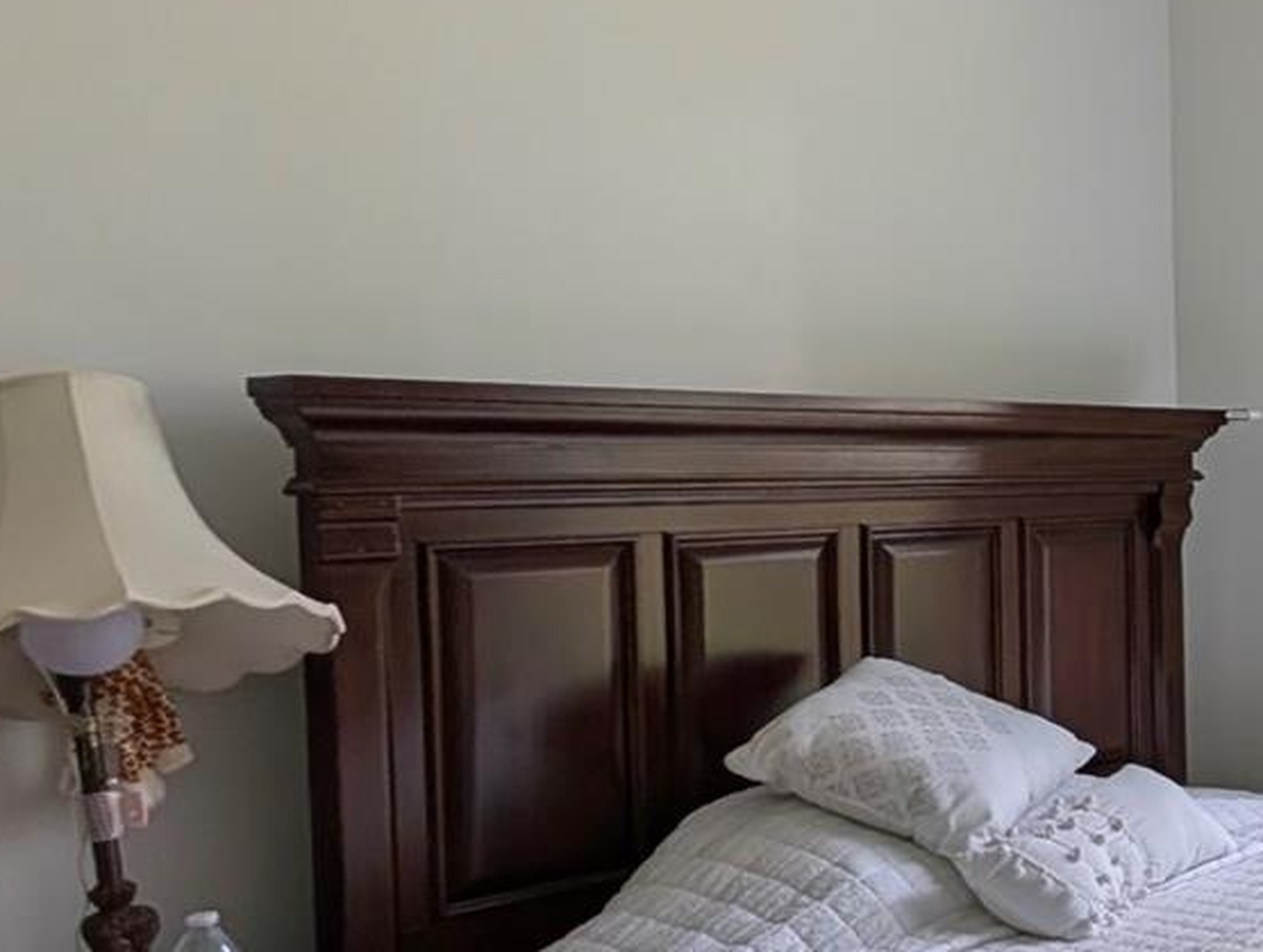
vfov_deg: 32.9
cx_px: 1701
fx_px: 1608
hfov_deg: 31.4
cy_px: 552
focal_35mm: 44
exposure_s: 1/107
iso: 48
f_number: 1.7
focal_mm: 2.02
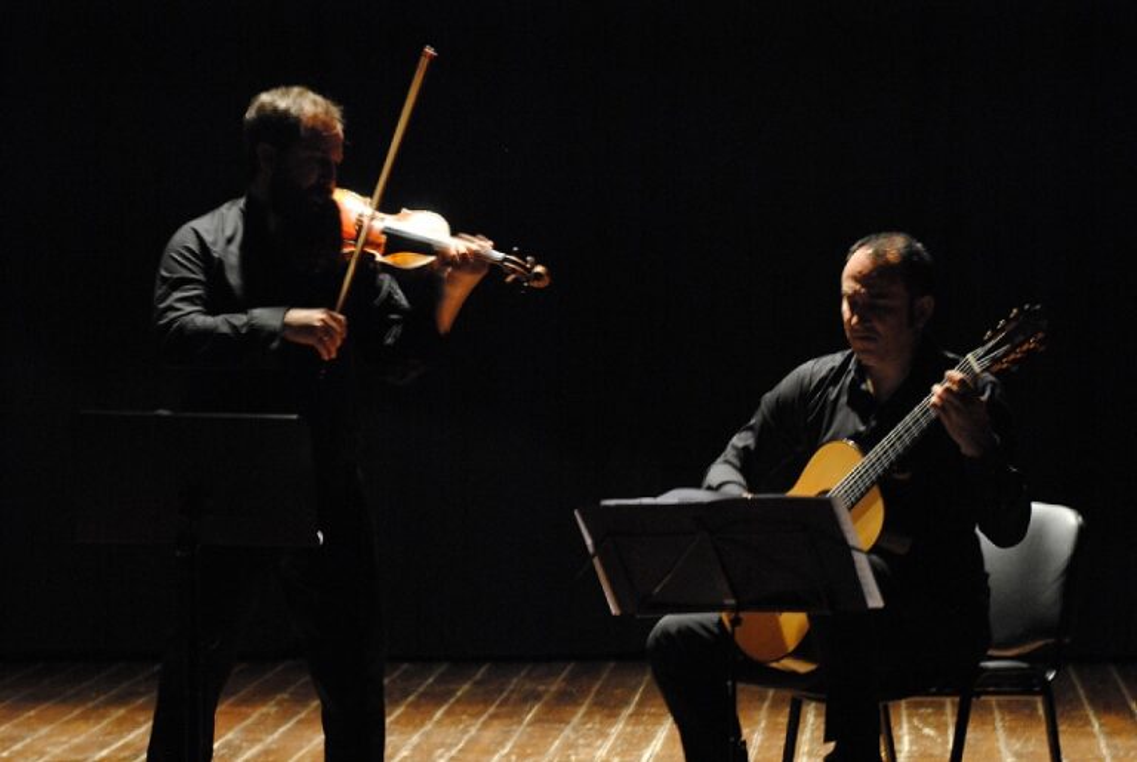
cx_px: 568
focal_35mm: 165
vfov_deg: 8.4
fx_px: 5220
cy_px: 381
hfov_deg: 12.4
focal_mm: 110
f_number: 4.2
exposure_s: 1/10
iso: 1600
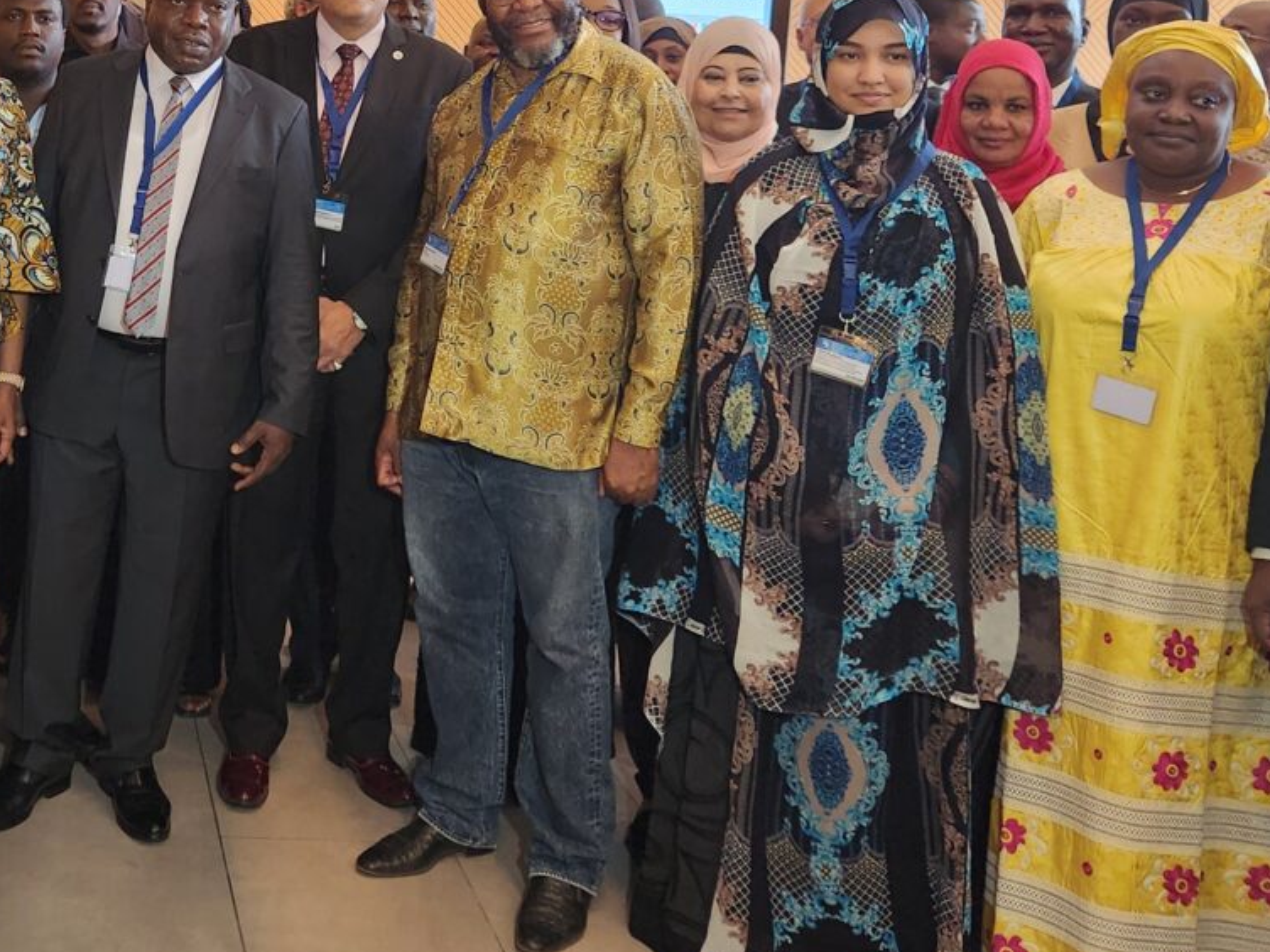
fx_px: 1724
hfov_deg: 38.7
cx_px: 226
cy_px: 113
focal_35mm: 47
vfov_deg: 29.7
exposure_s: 1/100
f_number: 1.8
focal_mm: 5.4
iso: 500
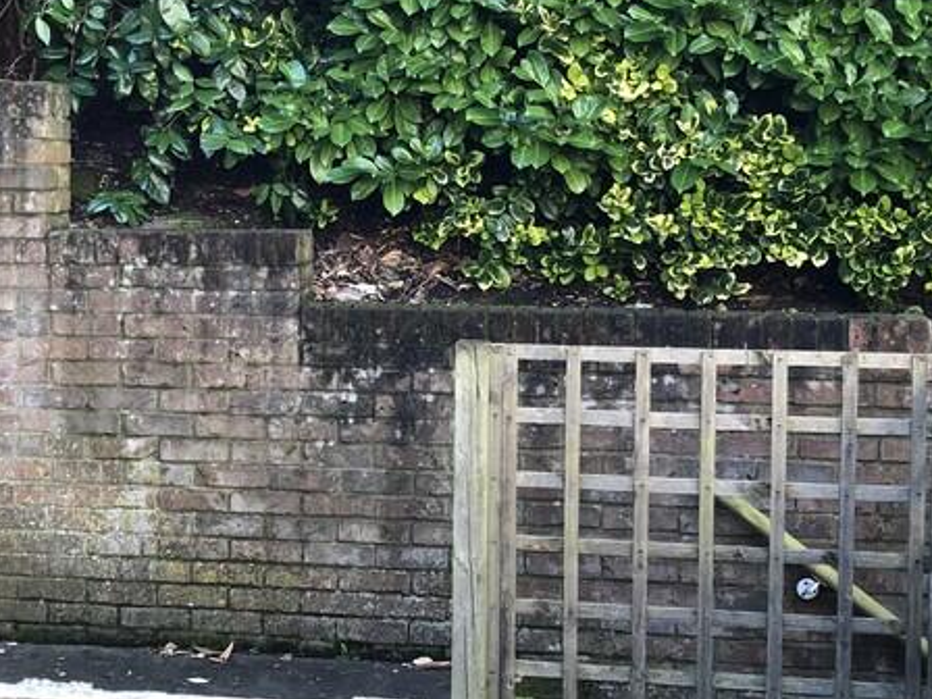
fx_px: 1723
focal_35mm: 64
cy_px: 275
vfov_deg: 22.9
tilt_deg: -3.1
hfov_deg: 30.3
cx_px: 449
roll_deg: +0.0
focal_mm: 3.99
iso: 25
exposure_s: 1/40
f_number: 1.8
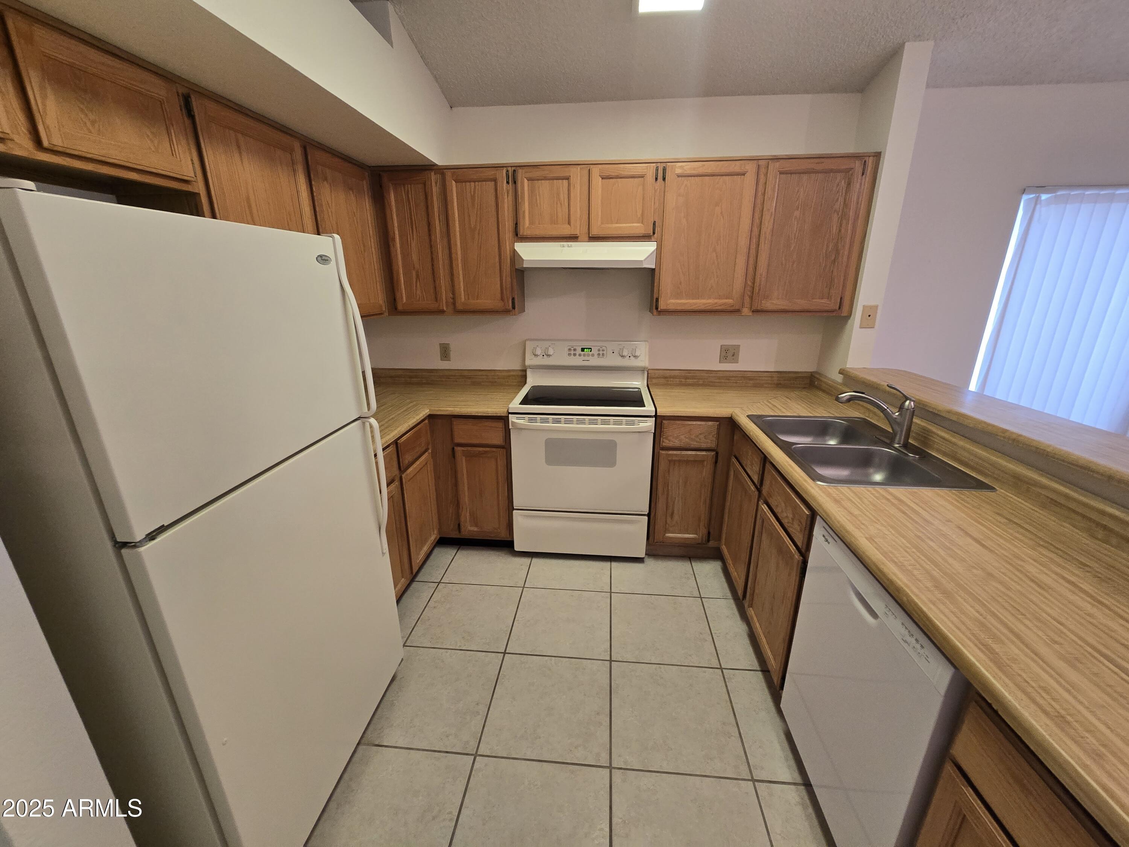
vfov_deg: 89.9
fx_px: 424
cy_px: 424
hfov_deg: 106.2
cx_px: 564
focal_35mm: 13
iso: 200
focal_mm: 2.2
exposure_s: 1/60
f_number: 2.2
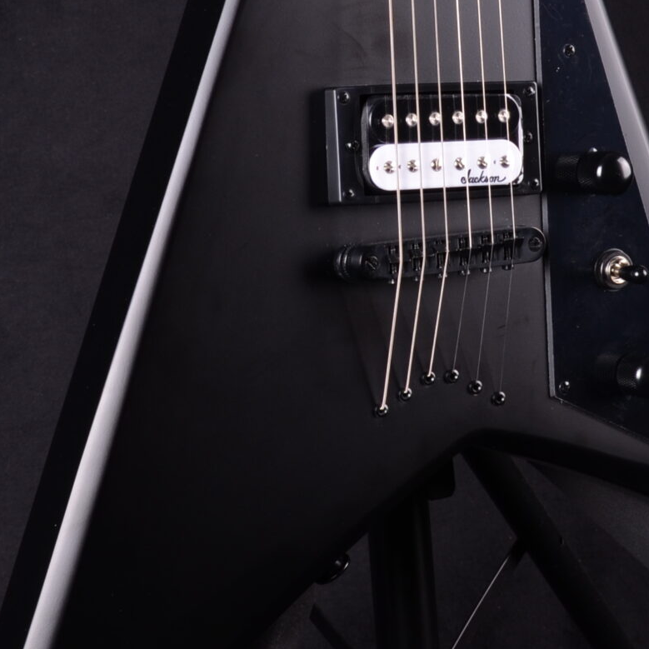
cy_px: 197
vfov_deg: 14.9
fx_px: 2482
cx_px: 437
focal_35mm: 117
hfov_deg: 14.9
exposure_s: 1/200
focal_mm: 28
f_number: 11
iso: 200
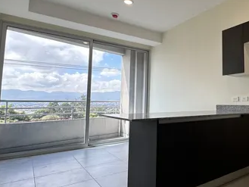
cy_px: 86
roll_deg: -0.1
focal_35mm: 27
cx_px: 196
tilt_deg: +6.1
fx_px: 194
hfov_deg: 60.5
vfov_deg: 51.3
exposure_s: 1/191
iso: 40
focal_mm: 2.22
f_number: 2.2
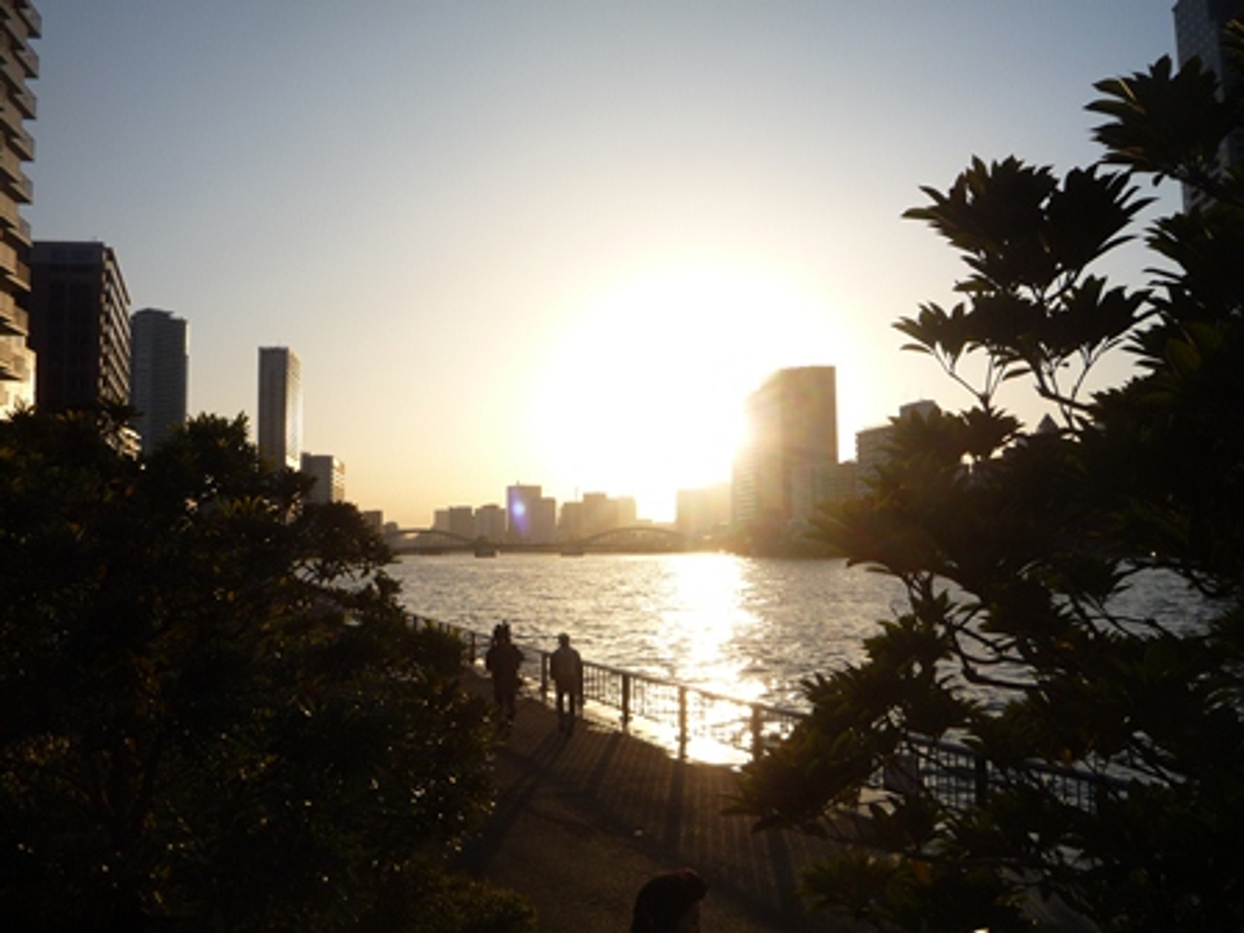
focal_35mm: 30
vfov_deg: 46.8
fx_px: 1078
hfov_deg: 60.0
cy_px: 466
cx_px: 622
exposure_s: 1/400
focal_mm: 5.2
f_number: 5.6
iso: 100
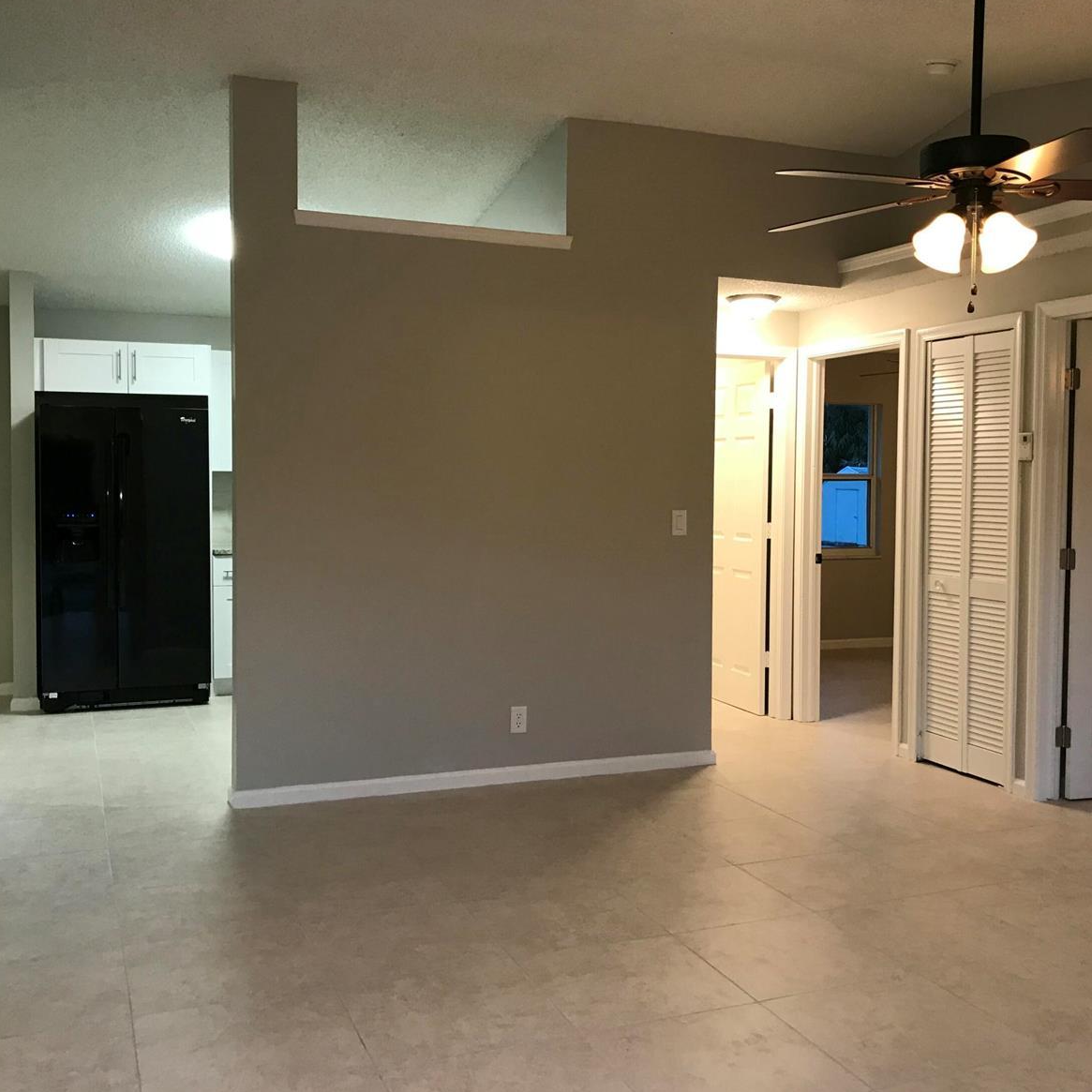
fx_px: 1213
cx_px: 591
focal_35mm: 34
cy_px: 540
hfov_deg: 48.4
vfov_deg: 48.4
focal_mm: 3.99
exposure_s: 1/24
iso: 40
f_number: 1.8
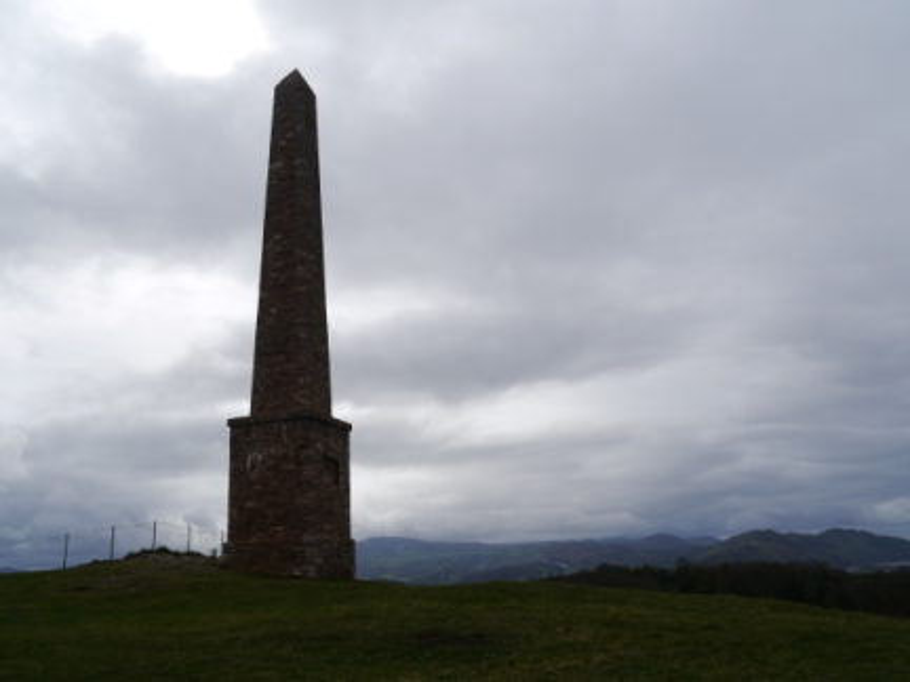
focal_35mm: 28
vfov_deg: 49.7
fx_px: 736
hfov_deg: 63.4
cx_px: 455
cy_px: 341
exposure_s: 1/640
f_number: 9
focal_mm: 14
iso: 160
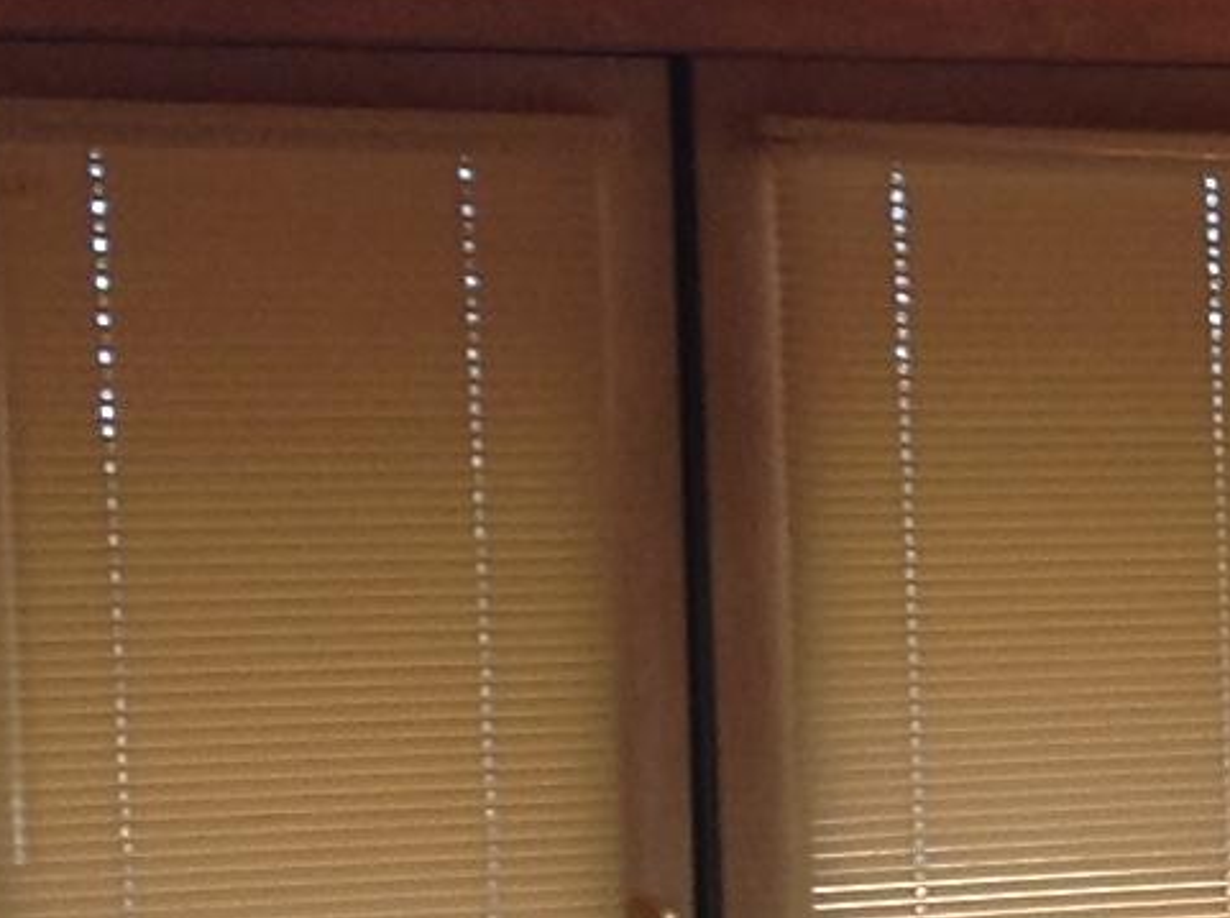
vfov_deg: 8.3
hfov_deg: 10.9
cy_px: 885
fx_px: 6314
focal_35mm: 178
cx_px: 1478
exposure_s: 1/33
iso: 32
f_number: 2.4
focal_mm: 3.3
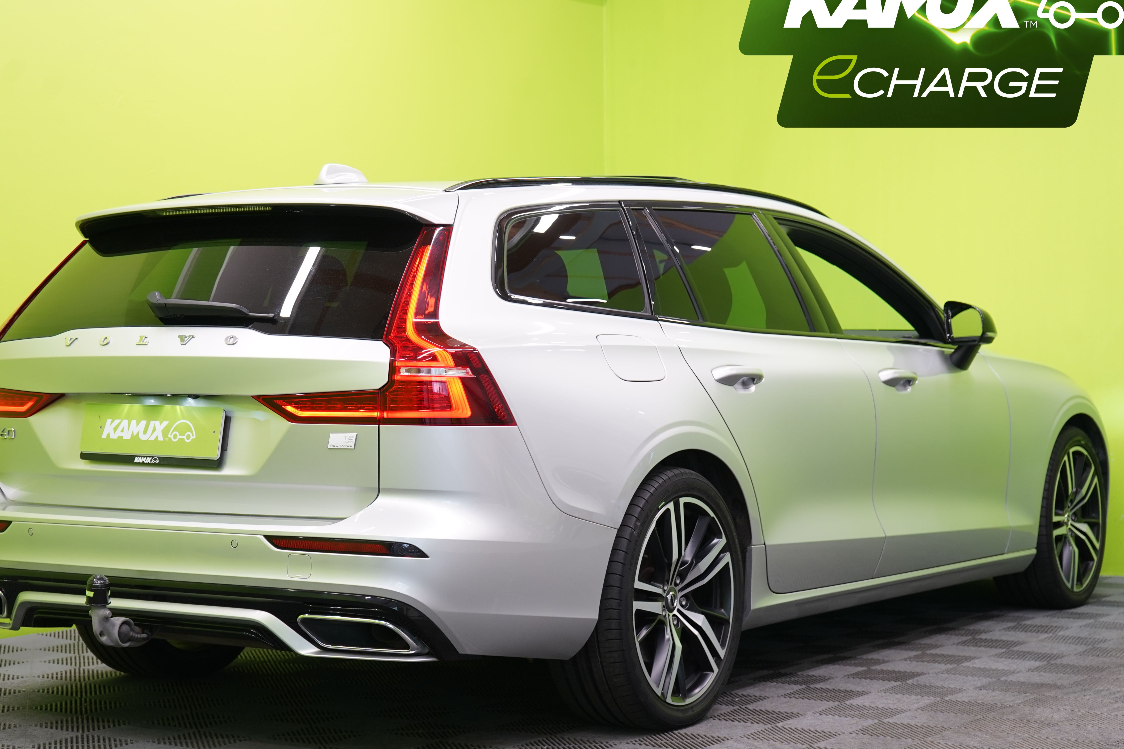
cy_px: 368
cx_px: 534
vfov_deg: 20.0
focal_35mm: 68
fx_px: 2123
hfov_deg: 29.7
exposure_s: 1/25
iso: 400
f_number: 5
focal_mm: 54
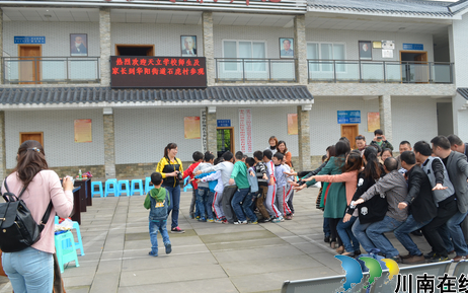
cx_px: 241
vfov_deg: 38.3
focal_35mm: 33
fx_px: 421
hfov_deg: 58.1
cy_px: 143
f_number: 8
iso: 200
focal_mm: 20
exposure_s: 1/250
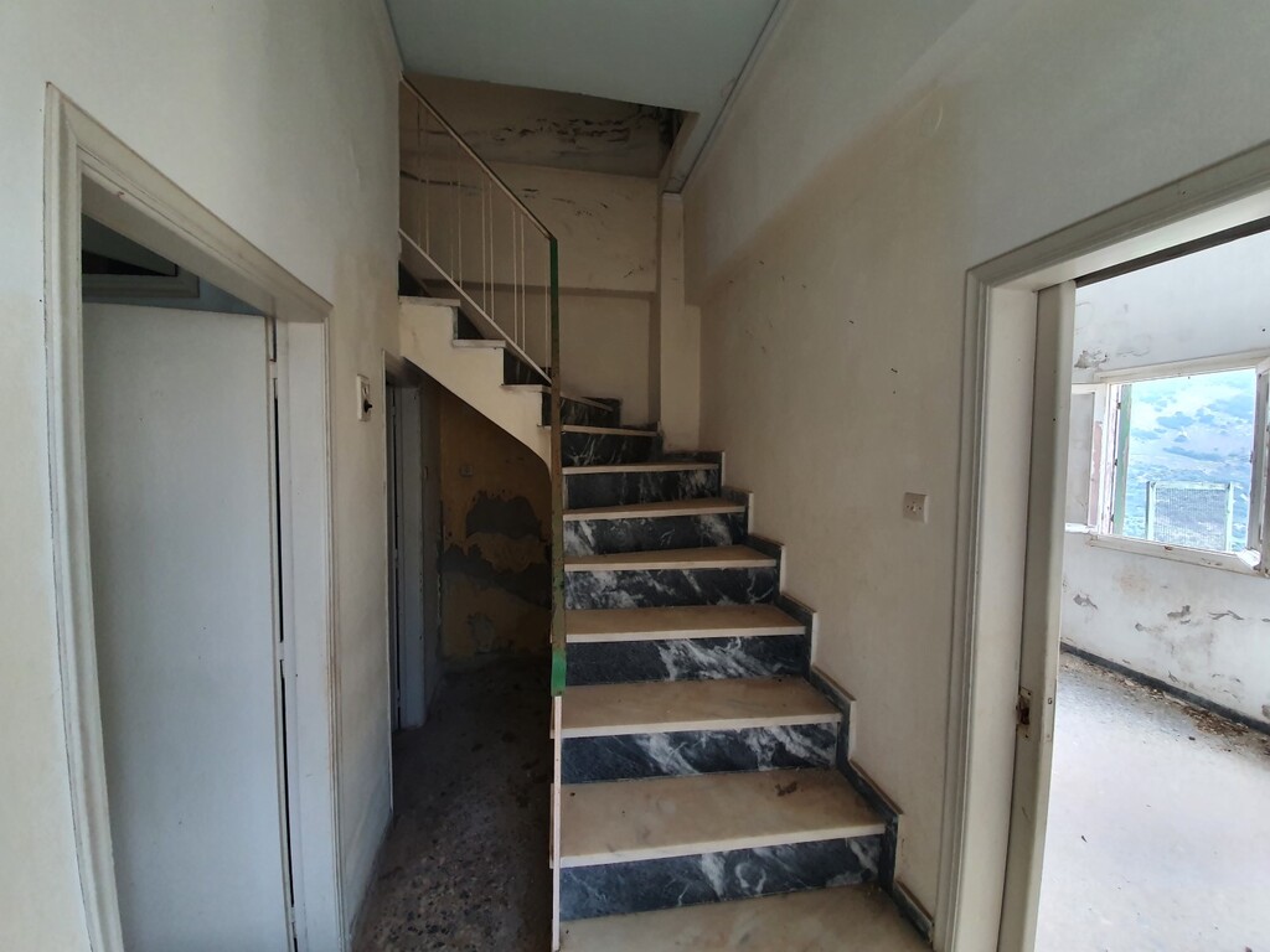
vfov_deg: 89.9
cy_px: 476
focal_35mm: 13
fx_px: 477
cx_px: 635
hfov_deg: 106.2
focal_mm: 1.8
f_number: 2.2
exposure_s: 1/50
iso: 160
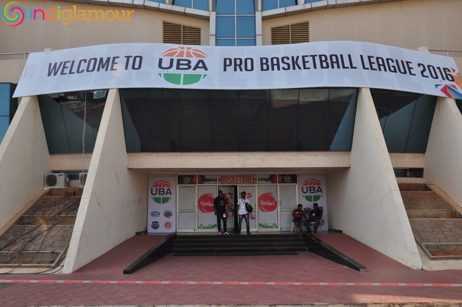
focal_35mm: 38
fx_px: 481
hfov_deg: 51.3
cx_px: 231
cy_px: 154
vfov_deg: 35.4
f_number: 8
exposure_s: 1/125
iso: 200
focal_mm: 25
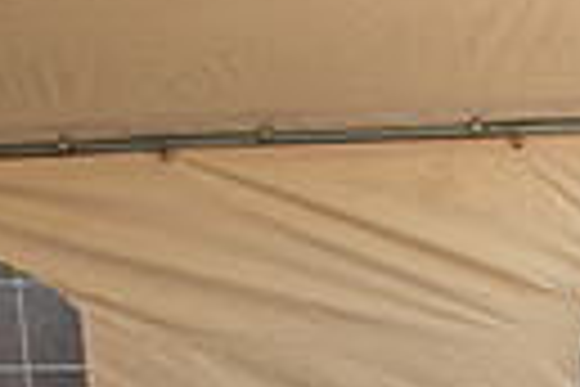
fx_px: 2094
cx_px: 715
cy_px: 655
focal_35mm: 130
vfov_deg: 10.1
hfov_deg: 15.2
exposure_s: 1/250
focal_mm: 29
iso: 200
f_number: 4.5
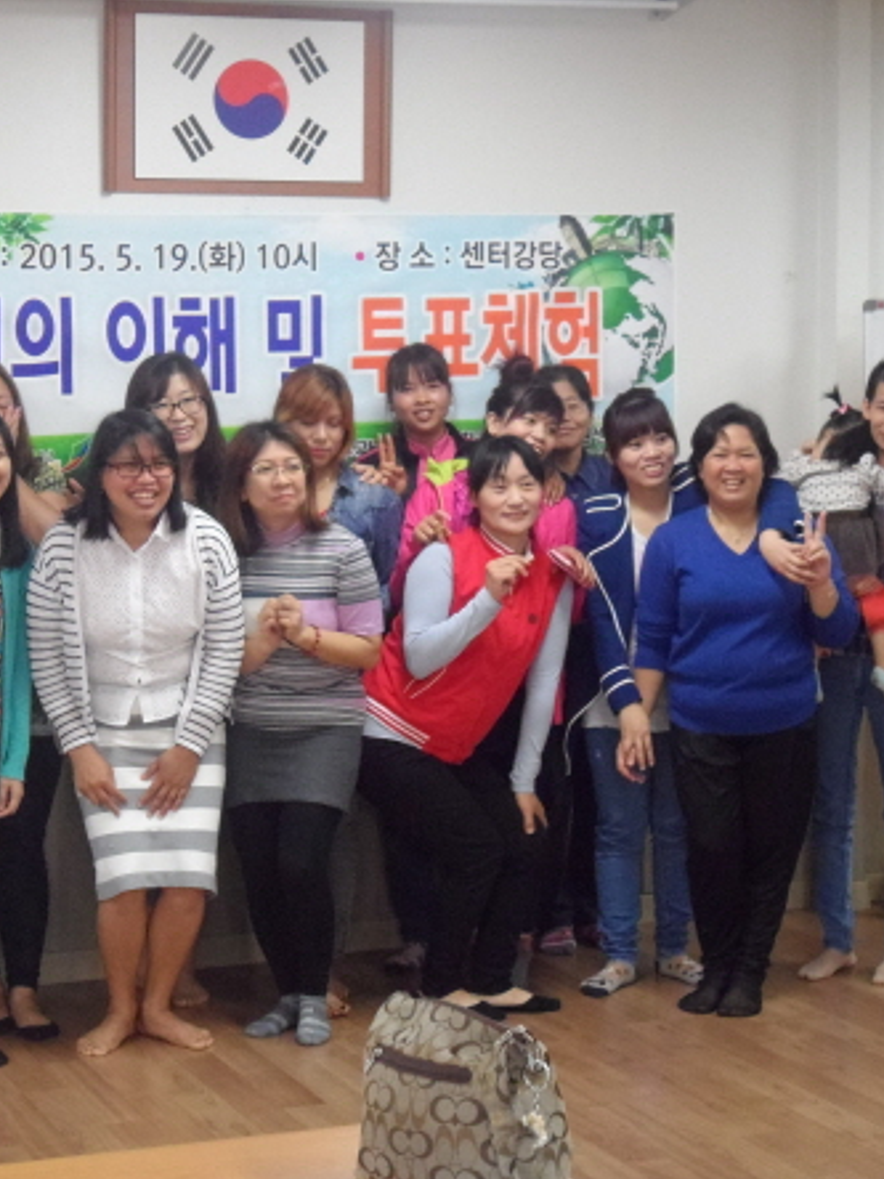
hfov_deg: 18.2
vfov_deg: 24.1
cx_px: 374
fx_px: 2758
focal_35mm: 81
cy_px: 595
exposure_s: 1/20
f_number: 5.2
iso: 640
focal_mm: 11.2
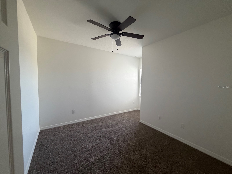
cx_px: 116
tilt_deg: -2.4
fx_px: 94
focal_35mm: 14
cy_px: 87
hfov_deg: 102.1
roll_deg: -1.3
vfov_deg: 85.7
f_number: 2.2
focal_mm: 2.22
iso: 250
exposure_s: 1/60
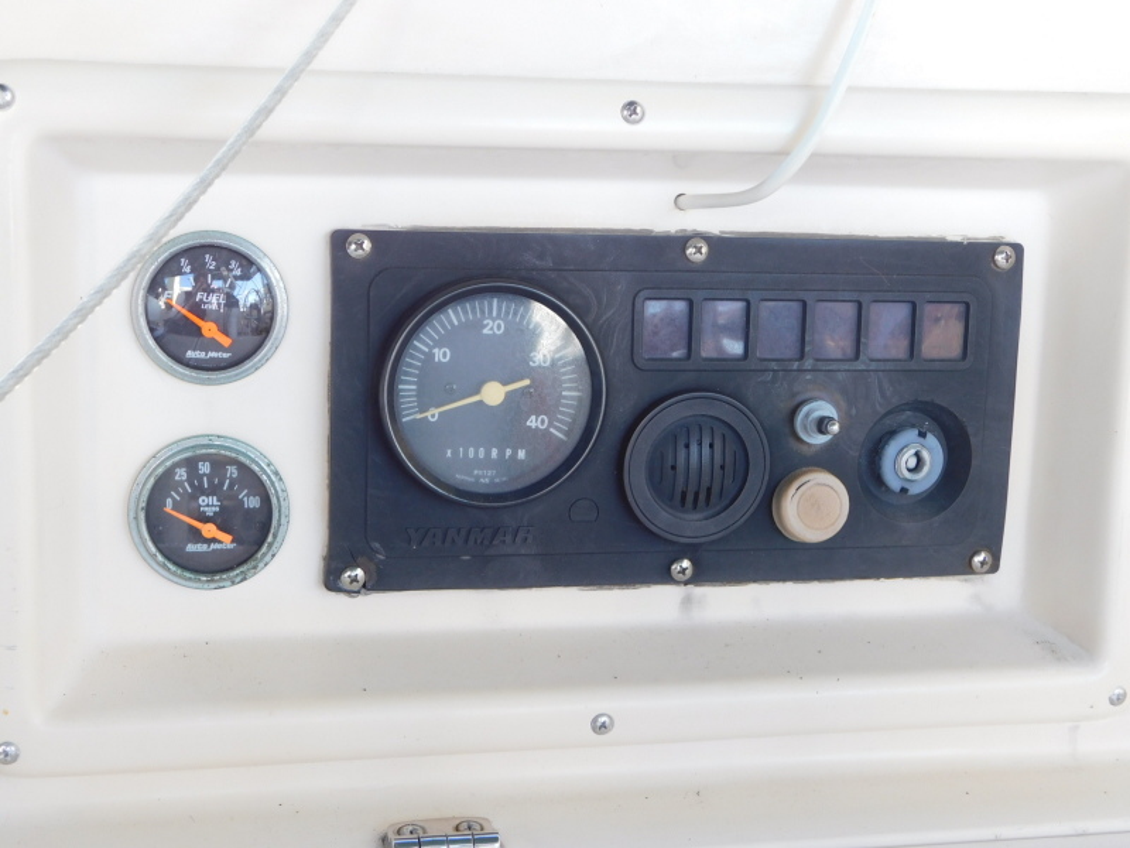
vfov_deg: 28.6
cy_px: 424
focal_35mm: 51
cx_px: 565
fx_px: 1665
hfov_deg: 37.5
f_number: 3.8
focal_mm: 9
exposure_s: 1/30
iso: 125
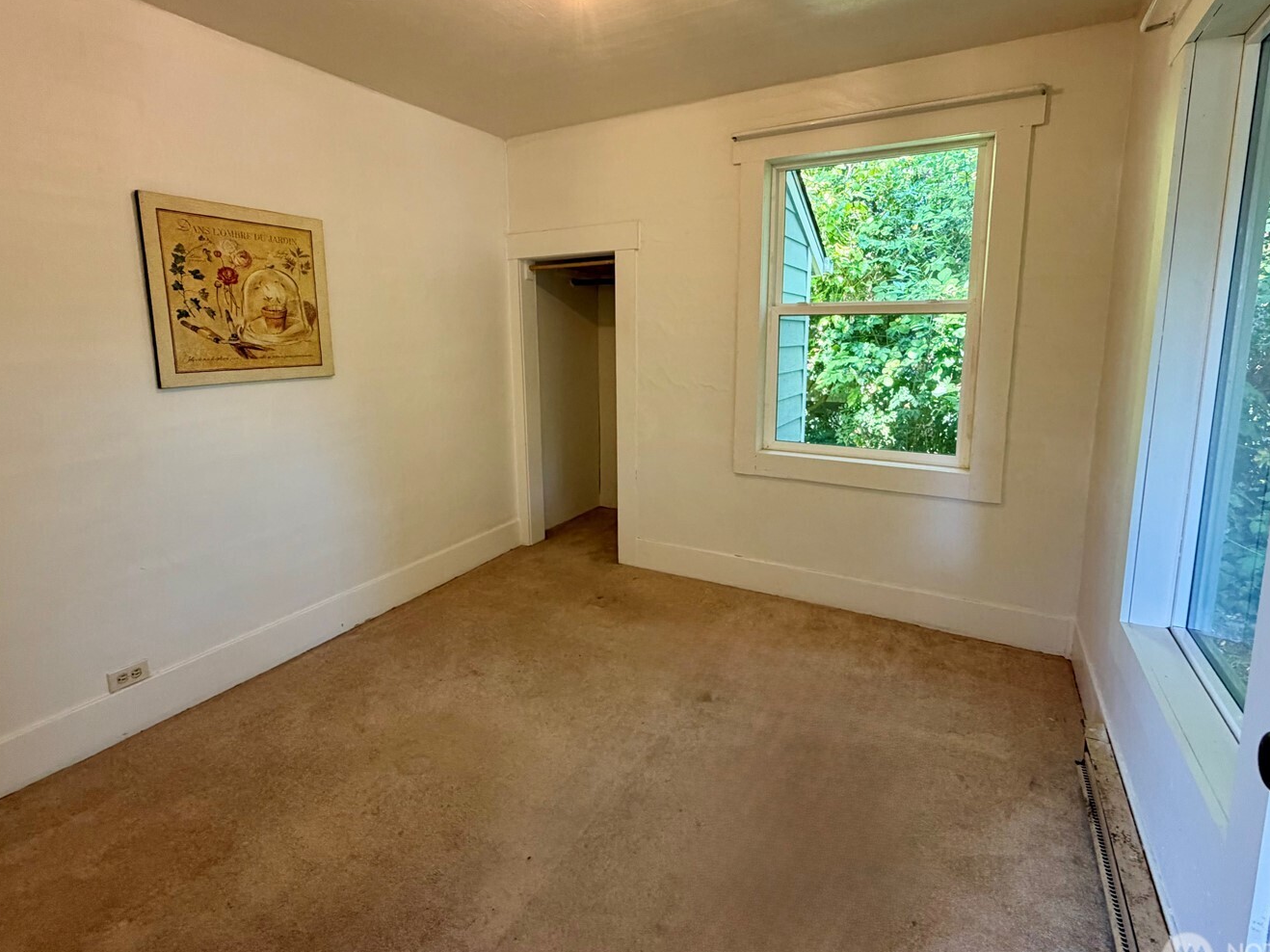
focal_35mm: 17
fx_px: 624
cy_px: 419
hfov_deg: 91.0
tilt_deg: -7.9
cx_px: 641
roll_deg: +0.6
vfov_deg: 74.4
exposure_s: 1/60
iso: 250
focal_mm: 2.22
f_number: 2.2
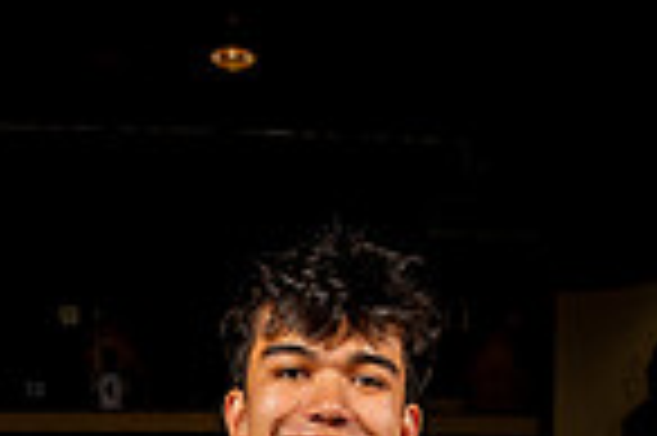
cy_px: 984
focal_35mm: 74
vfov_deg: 14.0
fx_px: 1349
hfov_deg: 27.4
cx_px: 324
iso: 250
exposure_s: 1/125
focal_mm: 24
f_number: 7.1
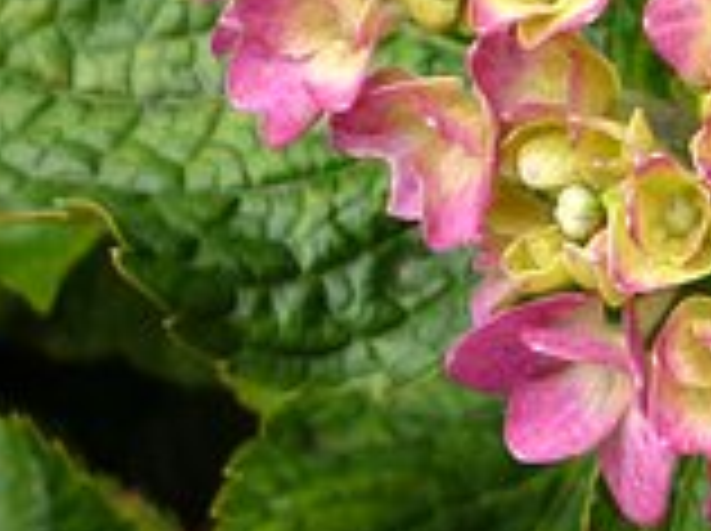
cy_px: -86
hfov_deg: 17.7
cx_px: 788
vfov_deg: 13.5
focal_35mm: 107
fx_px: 2194
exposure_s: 1/320
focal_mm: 4.4
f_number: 2.8
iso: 80
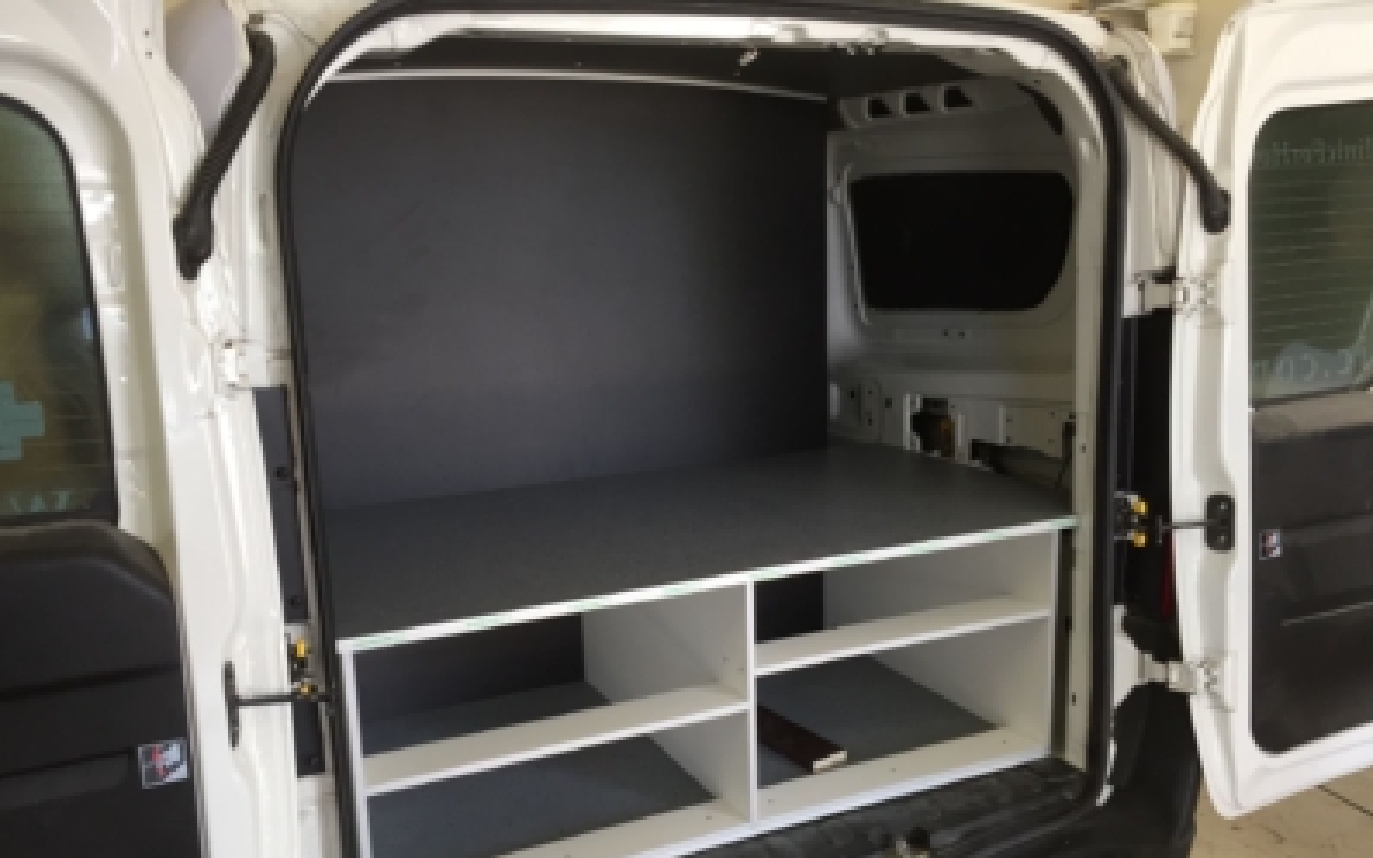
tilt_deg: -14.6
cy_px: 498
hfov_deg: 61.2
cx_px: 685
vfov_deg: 40.5
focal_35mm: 31
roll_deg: +0.4
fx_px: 1160
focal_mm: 4.15
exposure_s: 1/33
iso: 32
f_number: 2.2
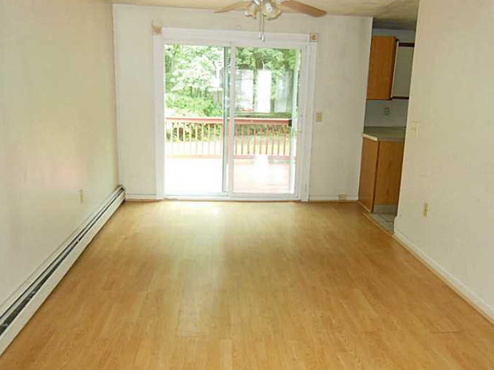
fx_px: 414
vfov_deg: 48.2
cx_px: 259
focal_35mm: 29
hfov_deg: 61.6
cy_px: 175
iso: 400
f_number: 3.5
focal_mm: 4.5
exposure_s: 1/30
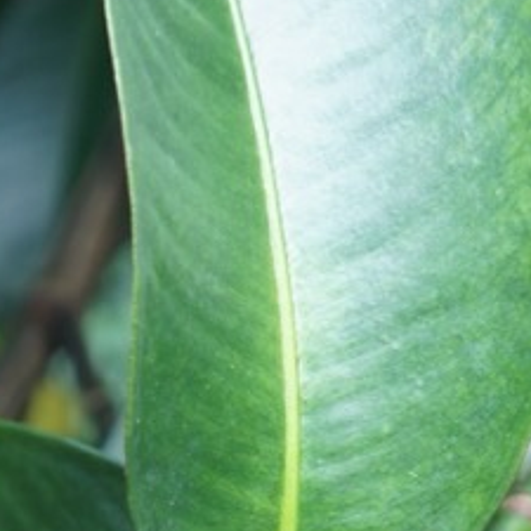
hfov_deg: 11.4
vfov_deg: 11.4
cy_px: 458
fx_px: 2655
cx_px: 183
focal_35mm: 153
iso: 320
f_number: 4.5
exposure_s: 1/50
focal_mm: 30
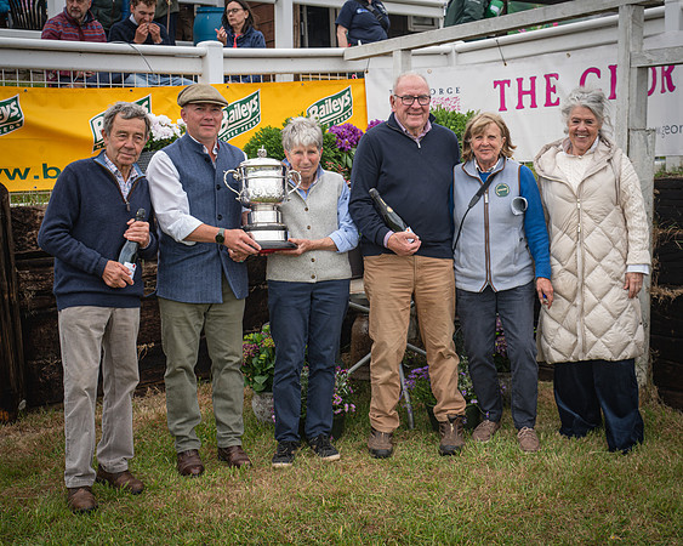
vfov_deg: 29.2
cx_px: 389
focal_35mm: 52
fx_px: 1047
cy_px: 273
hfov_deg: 36.1
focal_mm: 46
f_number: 5.6
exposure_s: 1/60
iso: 50
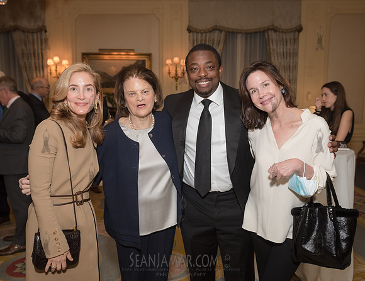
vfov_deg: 45.1
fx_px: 339
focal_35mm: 32
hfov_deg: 56.6
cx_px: 182
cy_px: 141
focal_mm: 24
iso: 1000
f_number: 4
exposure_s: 1/250
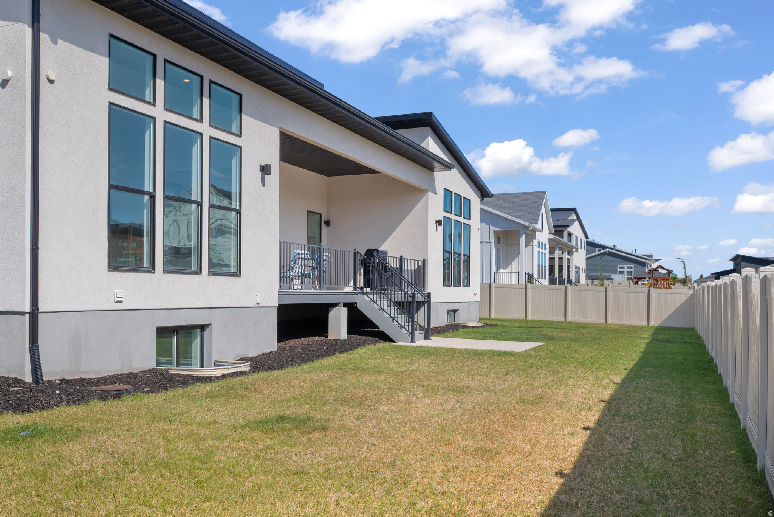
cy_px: 258
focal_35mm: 30
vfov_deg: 43.6
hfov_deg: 61.9
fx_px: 645
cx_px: 387
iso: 800
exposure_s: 1/400
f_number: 8
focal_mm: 30
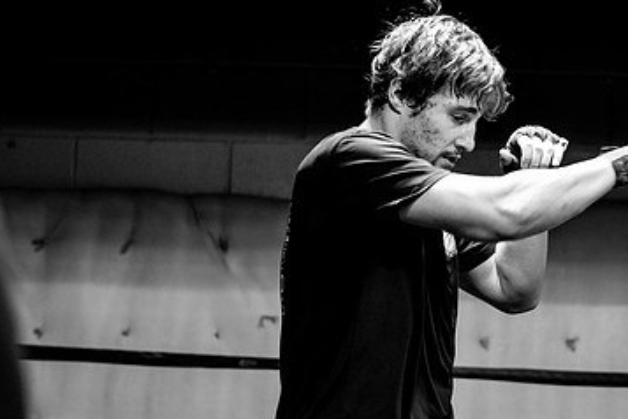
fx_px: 2128
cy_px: 196
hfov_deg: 16.8
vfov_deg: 11.2
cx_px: 406
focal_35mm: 122
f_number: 1.8
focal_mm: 50
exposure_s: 1/500
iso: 2500
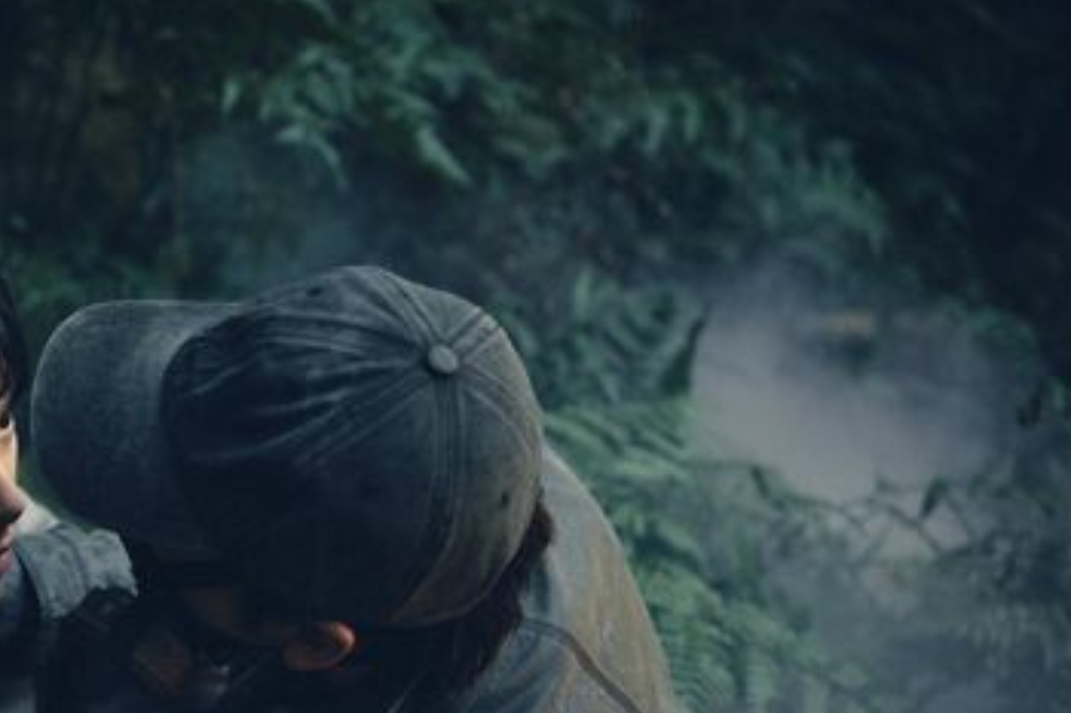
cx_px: 171
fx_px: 1784
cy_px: 499
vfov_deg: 22.5
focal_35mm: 60
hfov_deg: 32.2
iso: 500
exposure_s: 1/200
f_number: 2.5
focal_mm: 35
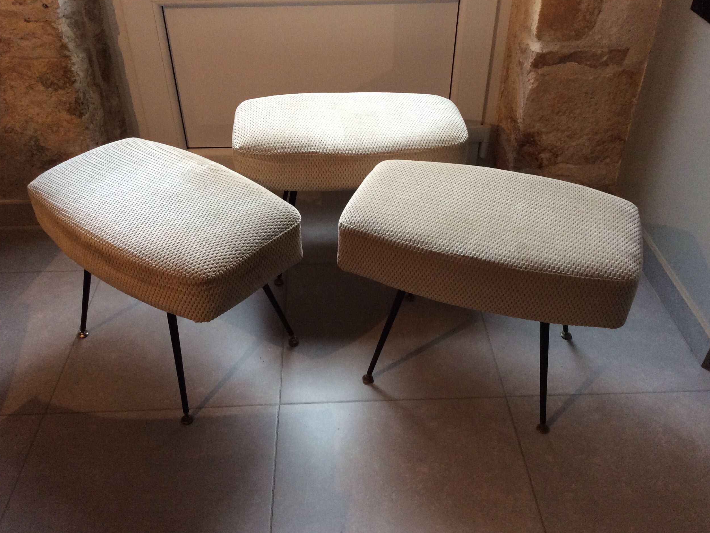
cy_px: 270
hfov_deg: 55.4
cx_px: 358
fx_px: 677
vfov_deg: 42.9
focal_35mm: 33
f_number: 2.4
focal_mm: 3.3
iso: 125
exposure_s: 1/25
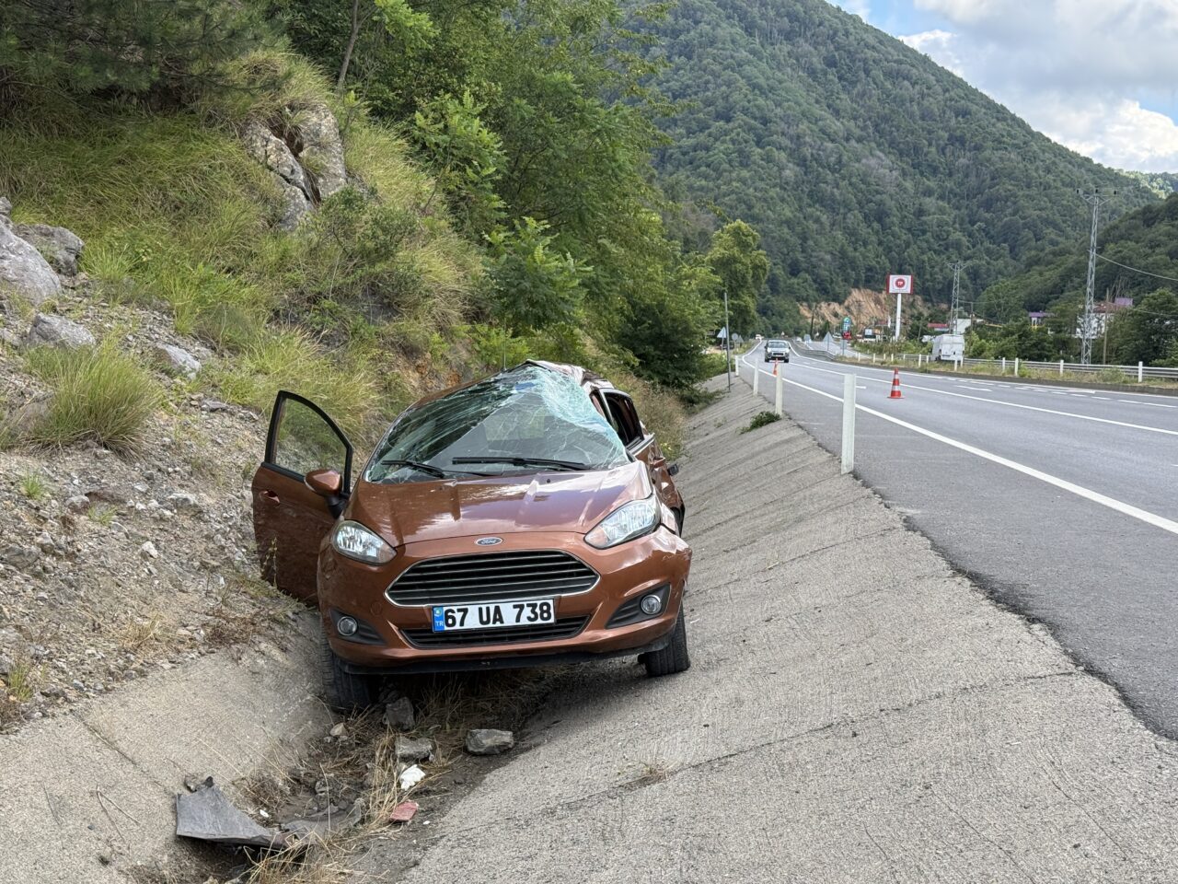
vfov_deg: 30.3
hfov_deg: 39.7
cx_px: 589
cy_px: 442
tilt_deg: -3.6
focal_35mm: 48
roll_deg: -2.8
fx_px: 1633
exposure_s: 1/1027
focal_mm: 6.76
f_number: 1.78
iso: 100
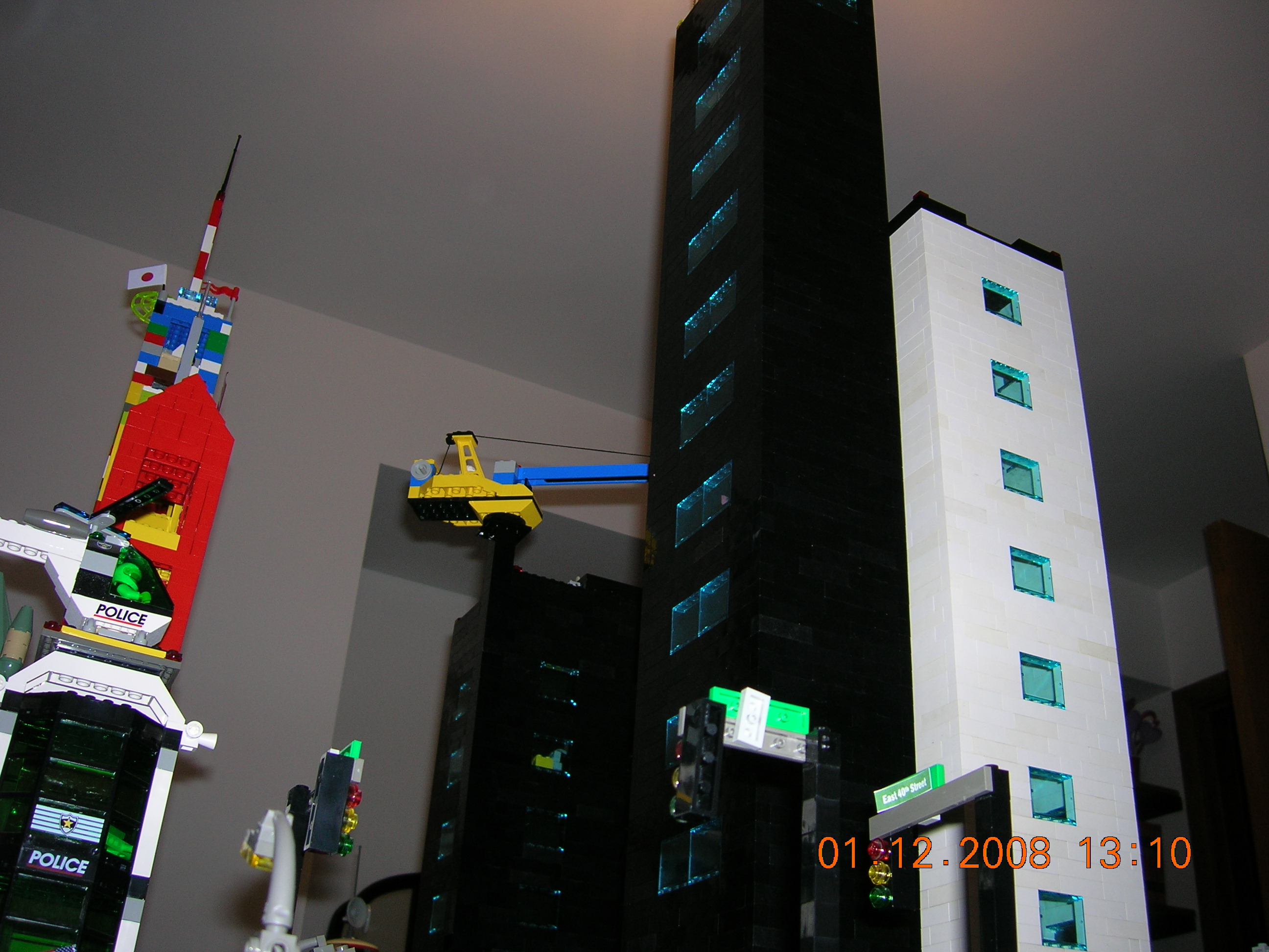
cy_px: 476
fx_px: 1246
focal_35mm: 34
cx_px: 634
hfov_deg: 54.0
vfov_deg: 41.8
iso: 50
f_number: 2.9
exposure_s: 1/60.1
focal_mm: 5.7
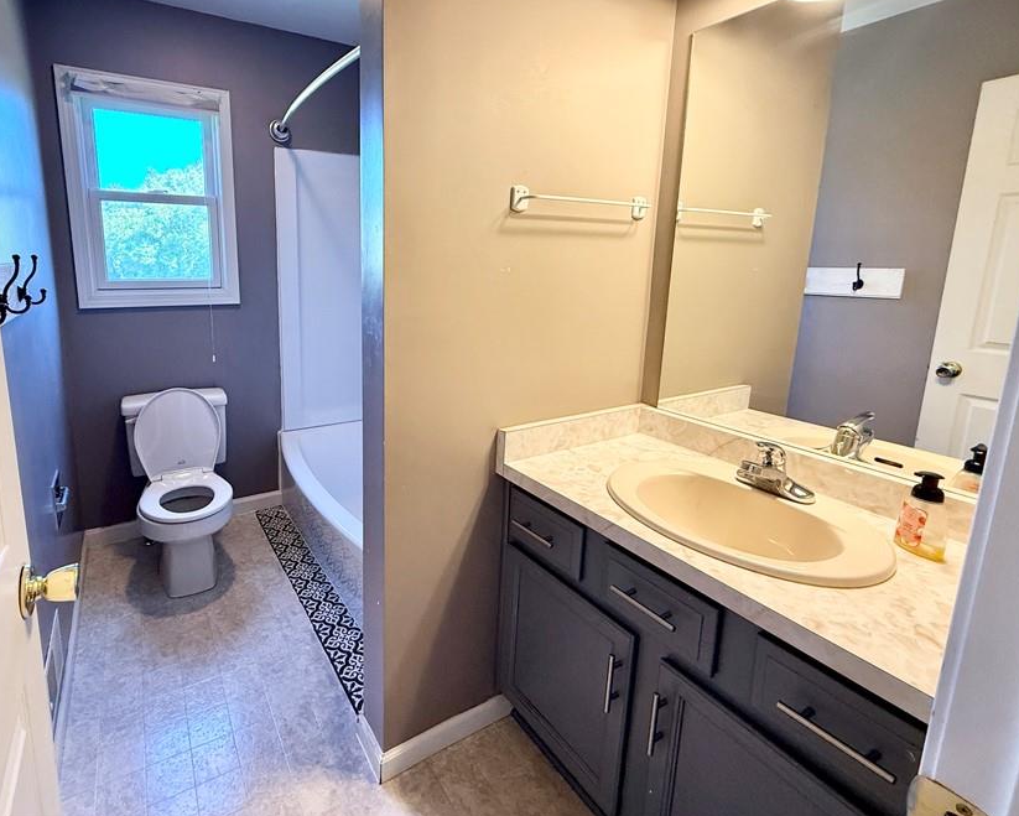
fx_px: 513
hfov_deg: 88.3
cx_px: 401
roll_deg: -0.9
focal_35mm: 17
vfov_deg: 76.5
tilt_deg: -9.3
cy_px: 347
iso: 320
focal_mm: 2.22
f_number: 2.2
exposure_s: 1/120
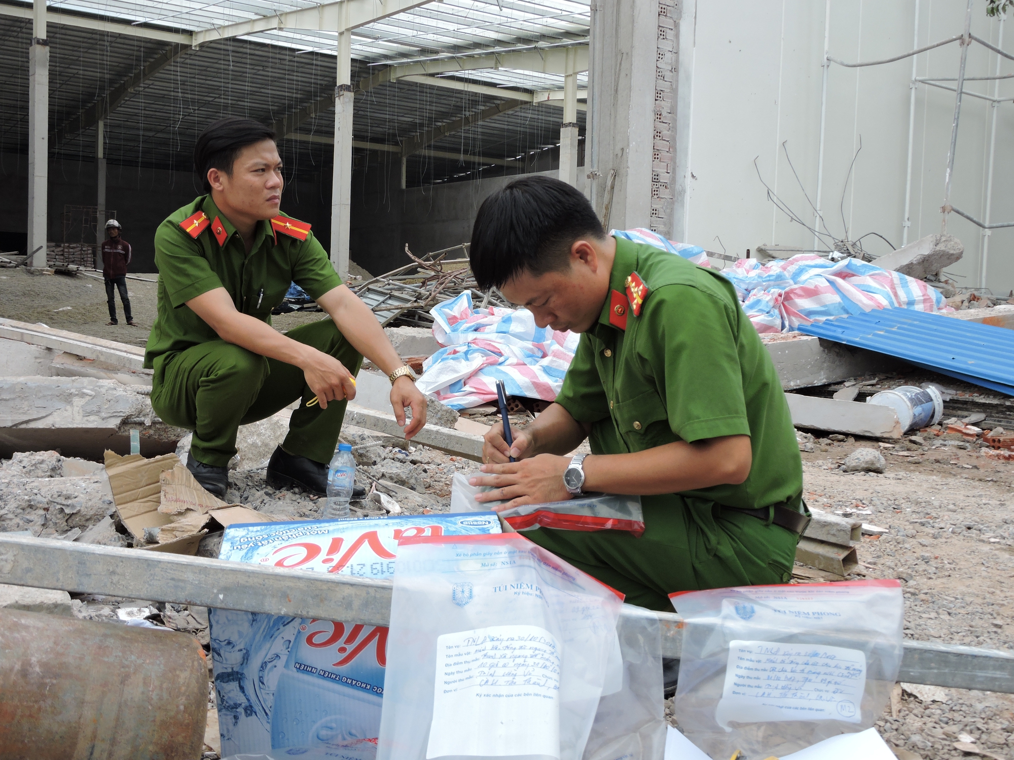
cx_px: 507
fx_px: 1172
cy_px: 380
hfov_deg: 46.8
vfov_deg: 36.0
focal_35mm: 40
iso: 100
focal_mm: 7.2
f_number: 3.8
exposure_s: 1/400
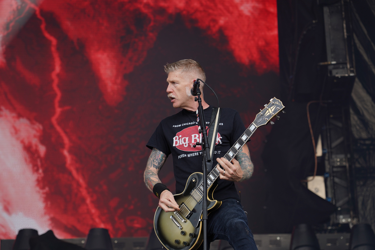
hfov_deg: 19.5
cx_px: 188
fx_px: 1094
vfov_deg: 13.0
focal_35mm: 105
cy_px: 125
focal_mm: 105
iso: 100
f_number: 4.5
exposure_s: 1/160
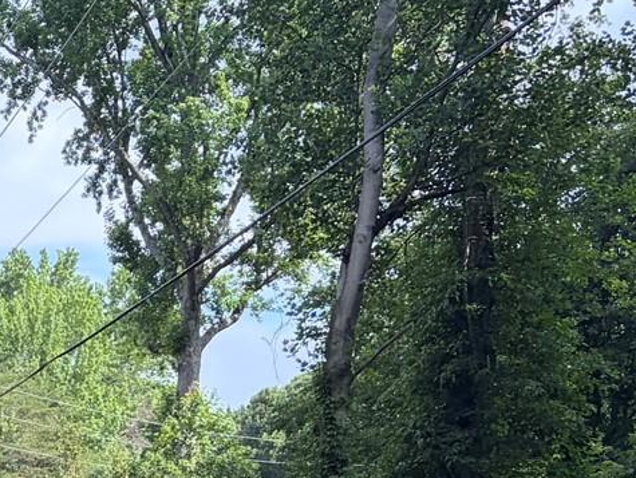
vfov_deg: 12.5
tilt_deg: -2.4
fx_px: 2059
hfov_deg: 16.3
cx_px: -261
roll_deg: +0.6
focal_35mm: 112
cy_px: 739
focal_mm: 5.96
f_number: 1.6
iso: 64
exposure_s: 1/1196
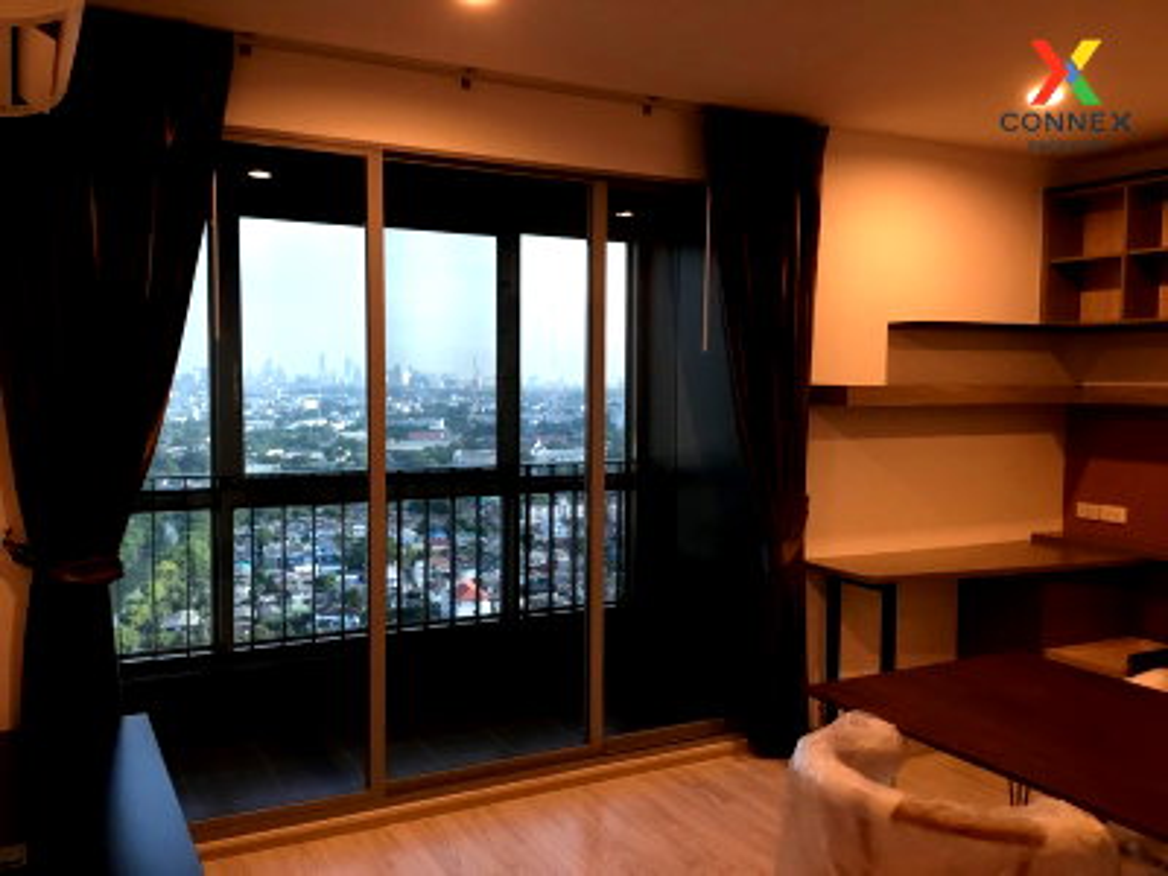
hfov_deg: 58.4
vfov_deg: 45.4
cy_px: 438
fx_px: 1046
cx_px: 584
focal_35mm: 31
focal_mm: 3.3
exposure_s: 1/33
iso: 100
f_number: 2.4
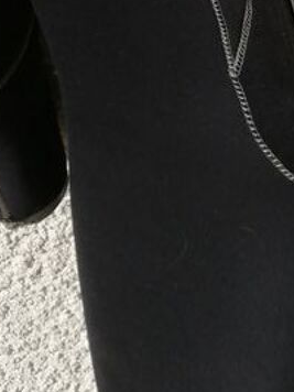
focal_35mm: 101
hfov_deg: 14.3
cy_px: -313
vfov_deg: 16.3
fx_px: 1144
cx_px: 340
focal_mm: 3.96
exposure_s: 1/2033
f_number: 1.8
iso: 50
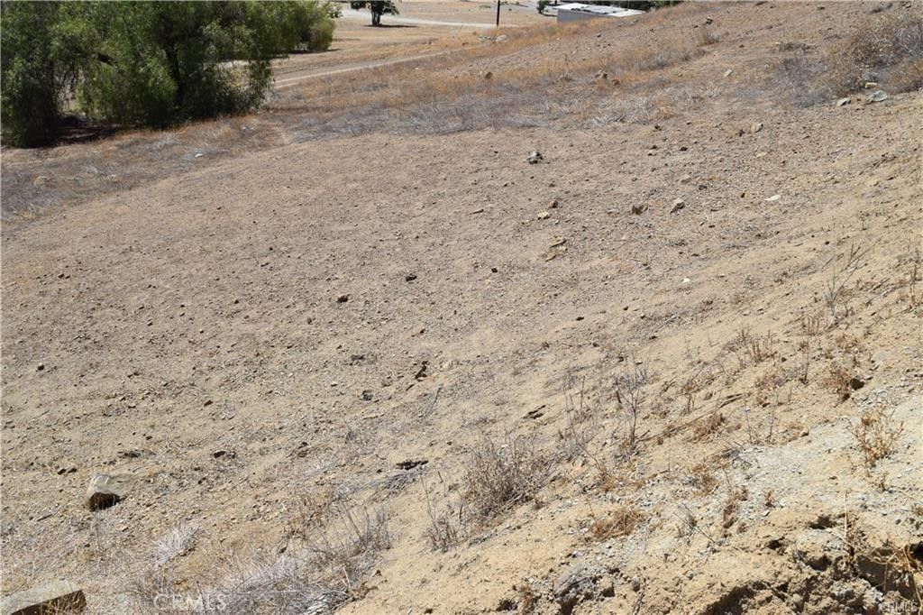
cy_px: 308
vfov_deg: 35.5
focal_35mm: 38
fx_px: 961
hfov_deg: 51.3
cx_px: 462
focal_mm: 25
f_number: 10
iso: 200
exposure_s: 1/400
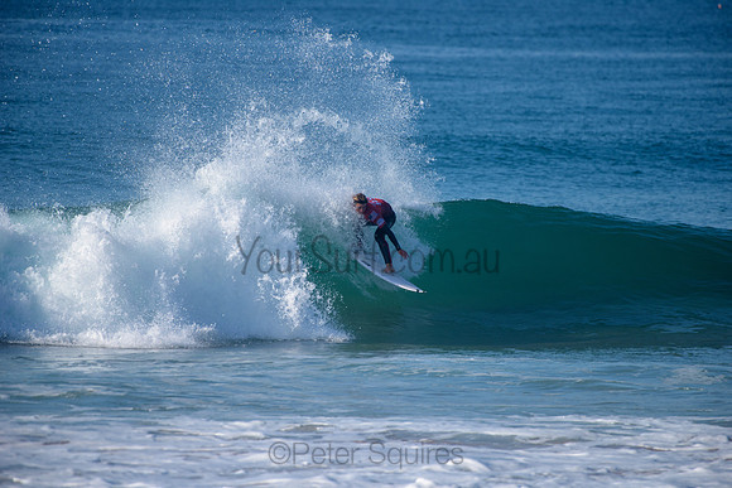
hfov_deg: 4.1
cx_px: 366
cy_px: 244
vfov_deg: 2.8
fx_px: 10169
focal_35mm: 500
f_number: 5.6
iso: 220
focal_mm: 500
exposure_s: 1/2000
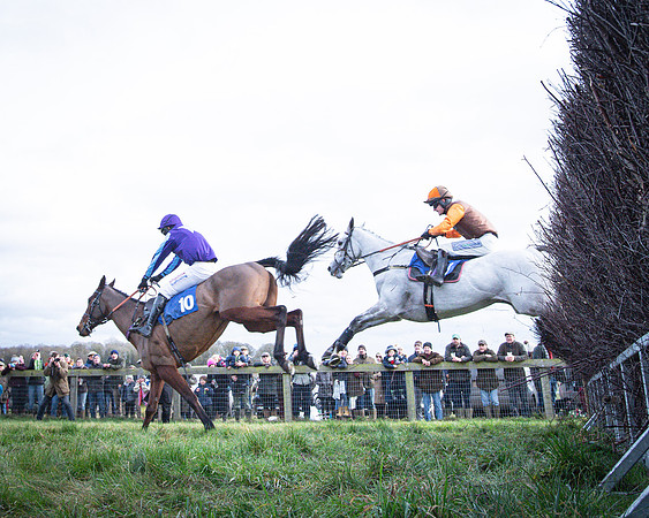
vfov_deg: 36.5
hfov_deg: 45.4
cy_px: 151
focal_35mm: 40
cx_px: 264
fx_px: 773
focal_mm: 24
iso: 2000
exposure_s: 1/1000
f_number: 7.1
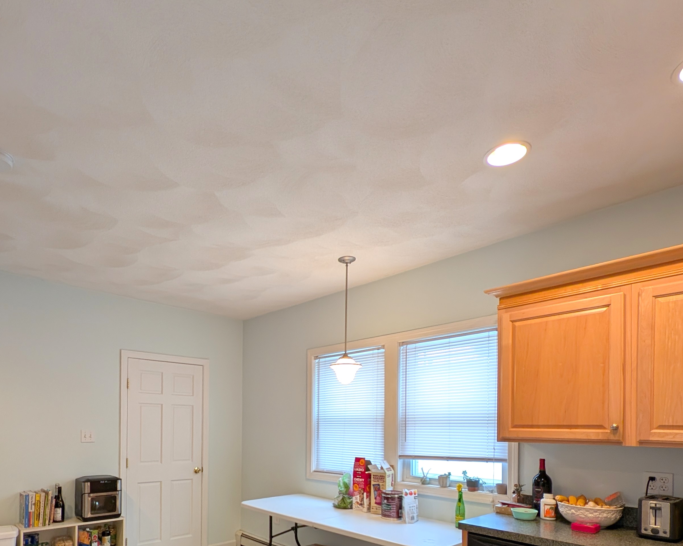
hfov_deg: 79.5
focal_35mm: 20
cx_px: 275
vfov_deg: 63.2
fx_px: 404
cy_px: 424
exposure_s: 1/60
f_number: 1.95
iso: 113
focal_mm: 2.23
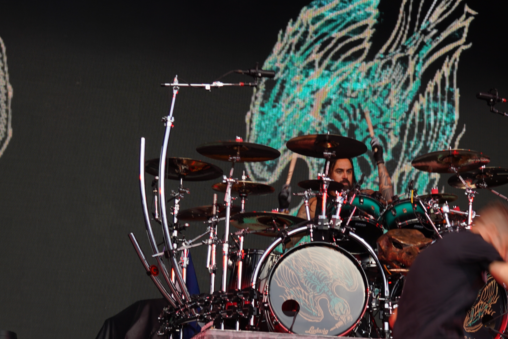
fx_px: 1453
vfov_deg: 13.2
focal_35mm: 103
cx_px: 396
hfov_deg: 19.6
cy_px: 290
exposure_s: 1/60
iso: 100
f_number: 4.5
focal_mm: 49
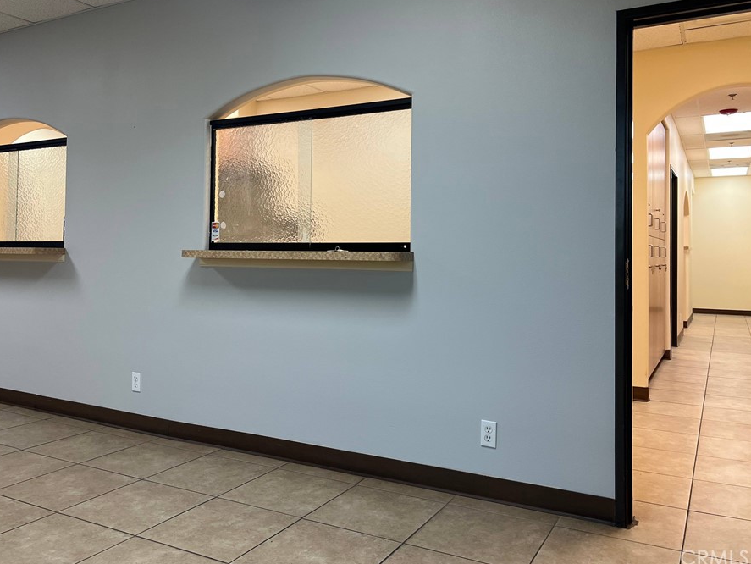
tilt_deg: +1.7
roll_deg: -1.1
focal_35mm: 30
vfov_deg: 46.7
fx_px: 651
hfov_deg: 59.9
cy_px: 245
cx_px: 354
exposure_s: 1/120
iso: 125
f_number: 1.5
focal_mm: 5.7
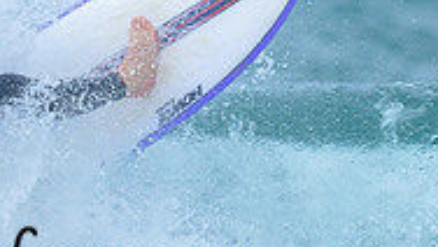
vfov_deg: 0.3
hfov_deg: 0.6
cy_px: 103
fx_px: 41369
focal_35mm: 3560
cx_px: -76
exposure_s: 1/2500
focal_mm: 800
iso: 320
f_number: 6.3
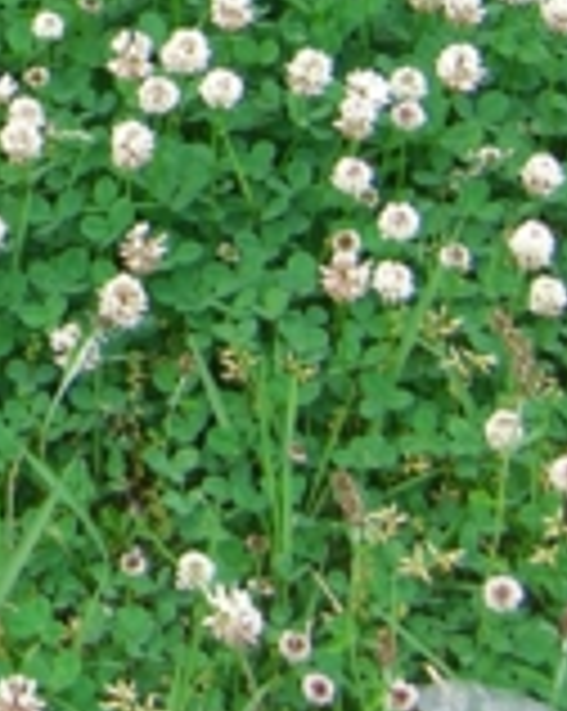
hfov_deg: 7.9
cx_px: -531
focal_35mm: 188
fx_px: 3951
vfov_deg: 10.1
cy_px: -220
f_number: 2.8
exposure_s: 1/100
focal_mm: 7.9
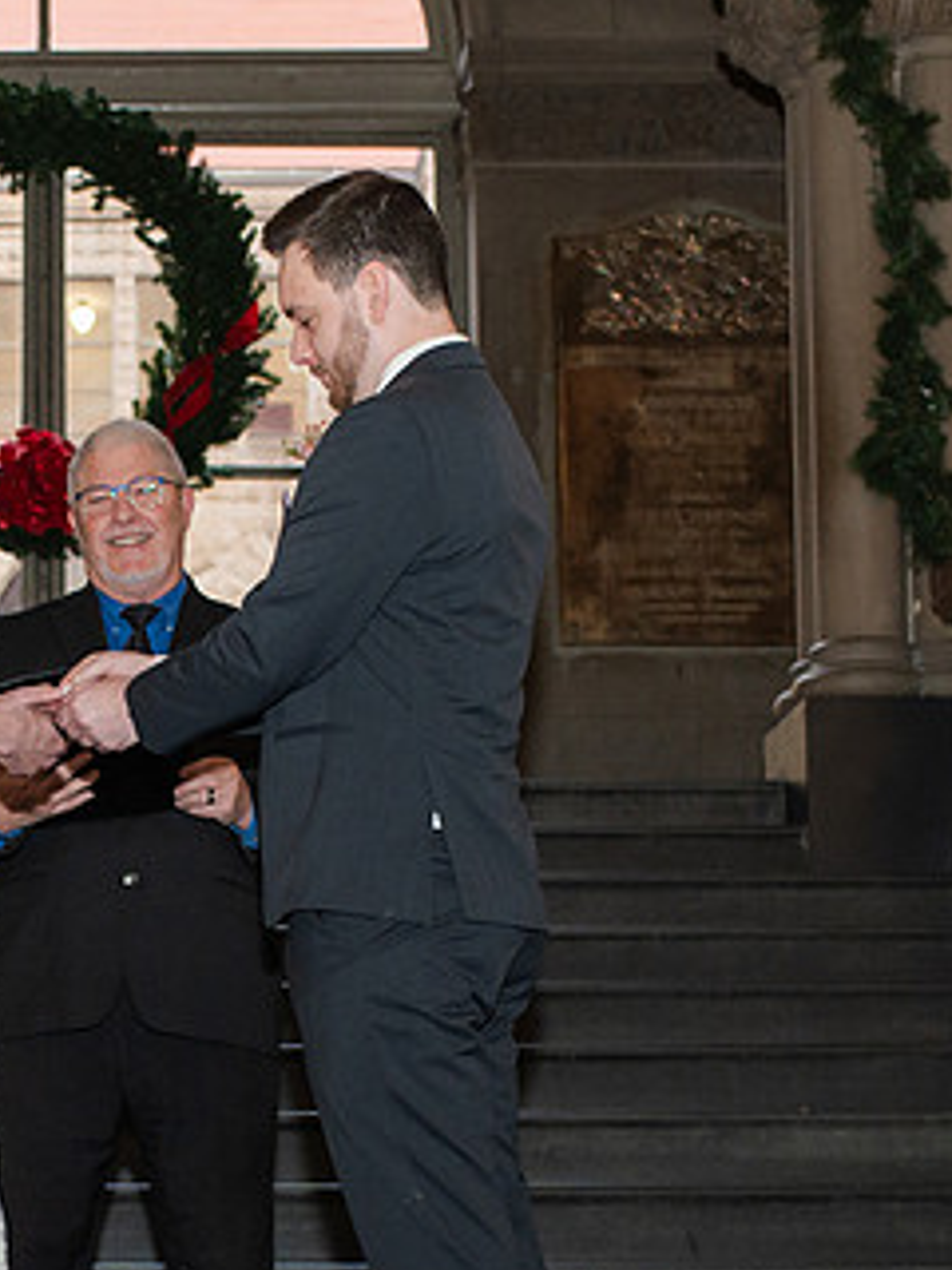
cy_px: 986
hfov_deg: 14.0
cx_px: 13
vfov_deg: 18.7
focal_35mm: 104
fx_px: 3814
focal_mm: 35
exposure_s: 1/200
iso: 1000
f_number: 3.5
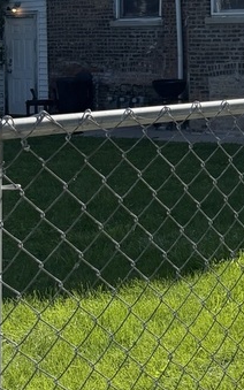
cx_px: 433
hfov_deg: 14.3
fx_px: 861
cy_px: 41
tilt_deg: +0.0
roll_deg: -0.1
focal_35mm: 81
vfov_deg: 24.8
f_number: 1.78
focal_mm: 6.76
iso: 100
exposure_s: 1/5714
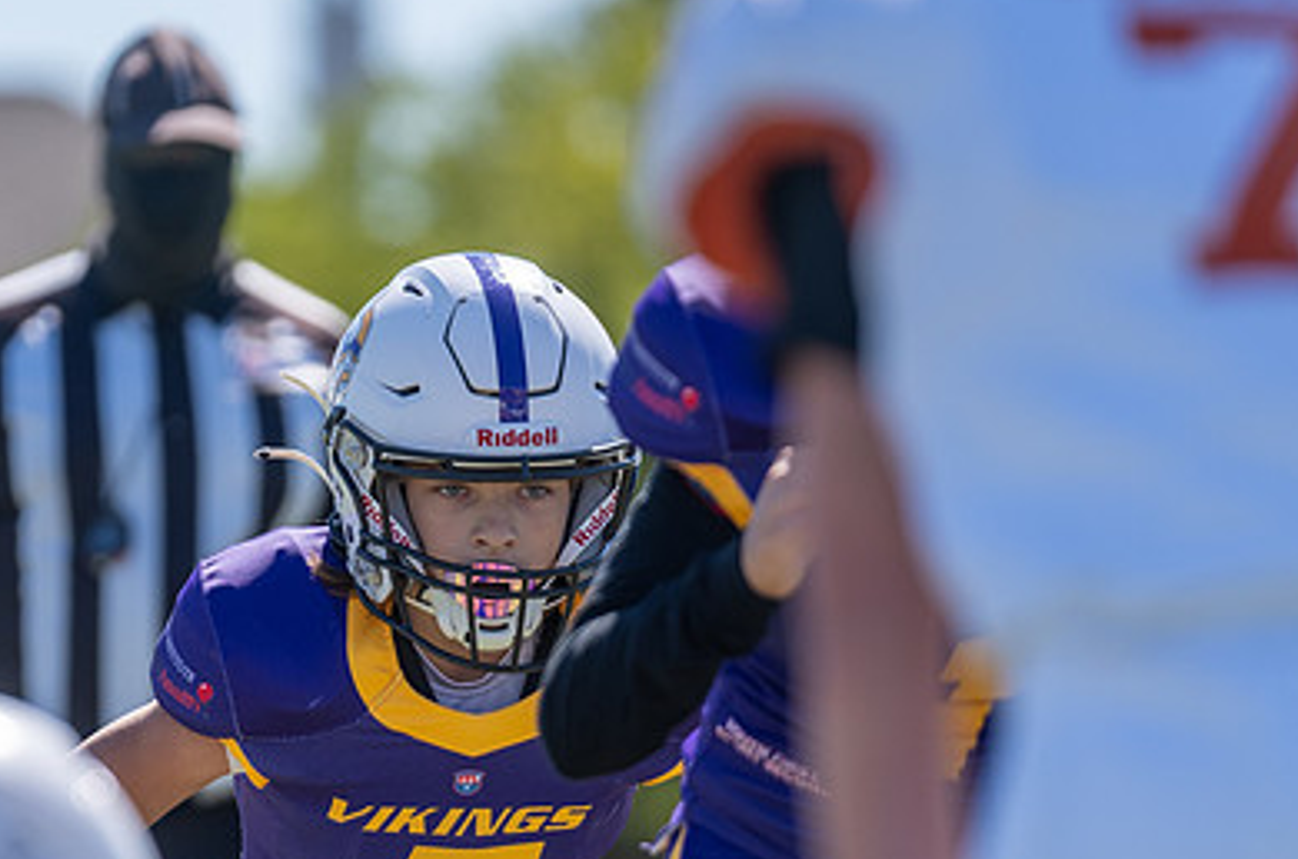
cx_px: 441
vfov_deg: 2.7
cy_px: 660
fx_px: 17912
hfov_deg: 4.1
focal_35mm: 498
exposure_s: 1/1600
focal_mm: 200
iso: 100
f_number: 2.8
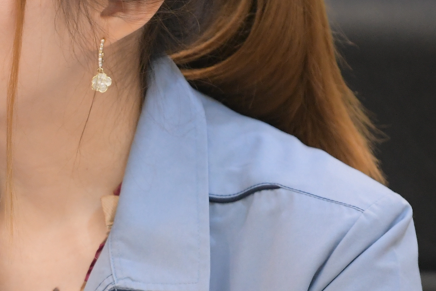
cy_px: 123
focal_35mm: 731
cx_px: -28
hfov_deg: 2.8
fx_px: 8854
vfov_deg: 1.9
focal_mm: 175
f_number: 2.8
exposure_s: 1/100
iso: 1600
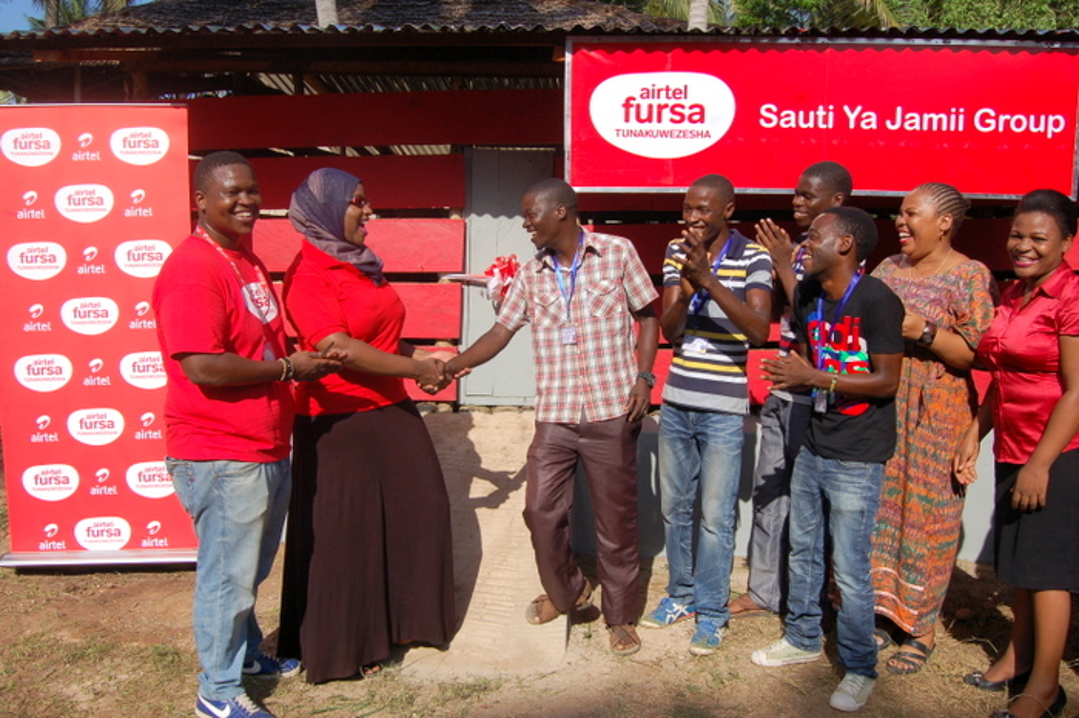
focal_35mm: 30
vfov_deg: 43.6
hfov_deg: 62.0
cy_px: 359
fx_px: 899
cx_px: 540
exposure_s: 1/320
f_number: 9
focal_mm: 20
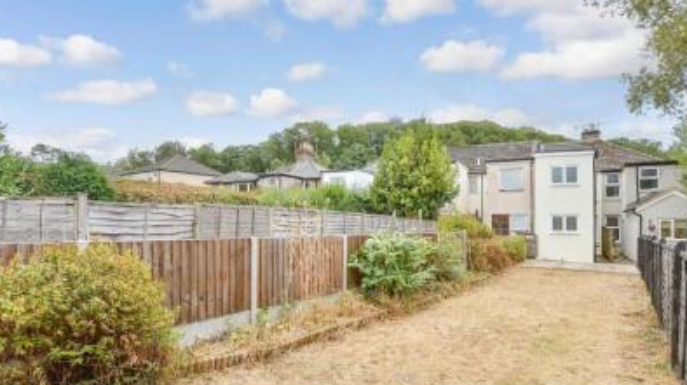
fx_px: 346
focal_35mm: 19
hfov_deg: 89.5
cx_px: 364
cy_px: 210
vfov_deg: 58.1
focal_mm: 10
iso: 320
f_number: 8
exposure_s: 1/250
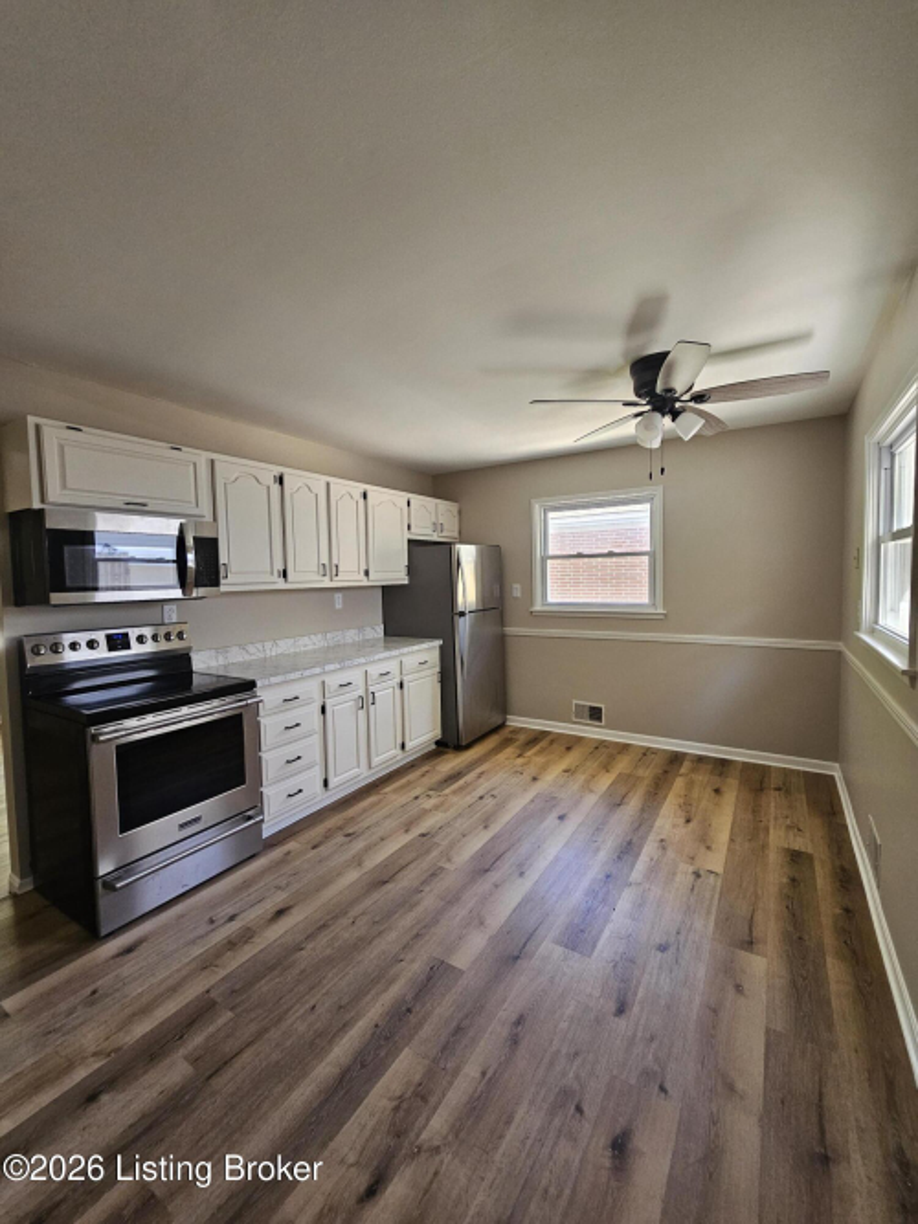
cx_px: 459
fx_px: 460
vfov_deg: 106.2
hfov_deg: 89.9
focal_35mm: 13
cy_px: 612
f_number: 2.2
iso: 200
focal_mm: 2.2
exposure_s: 1/60
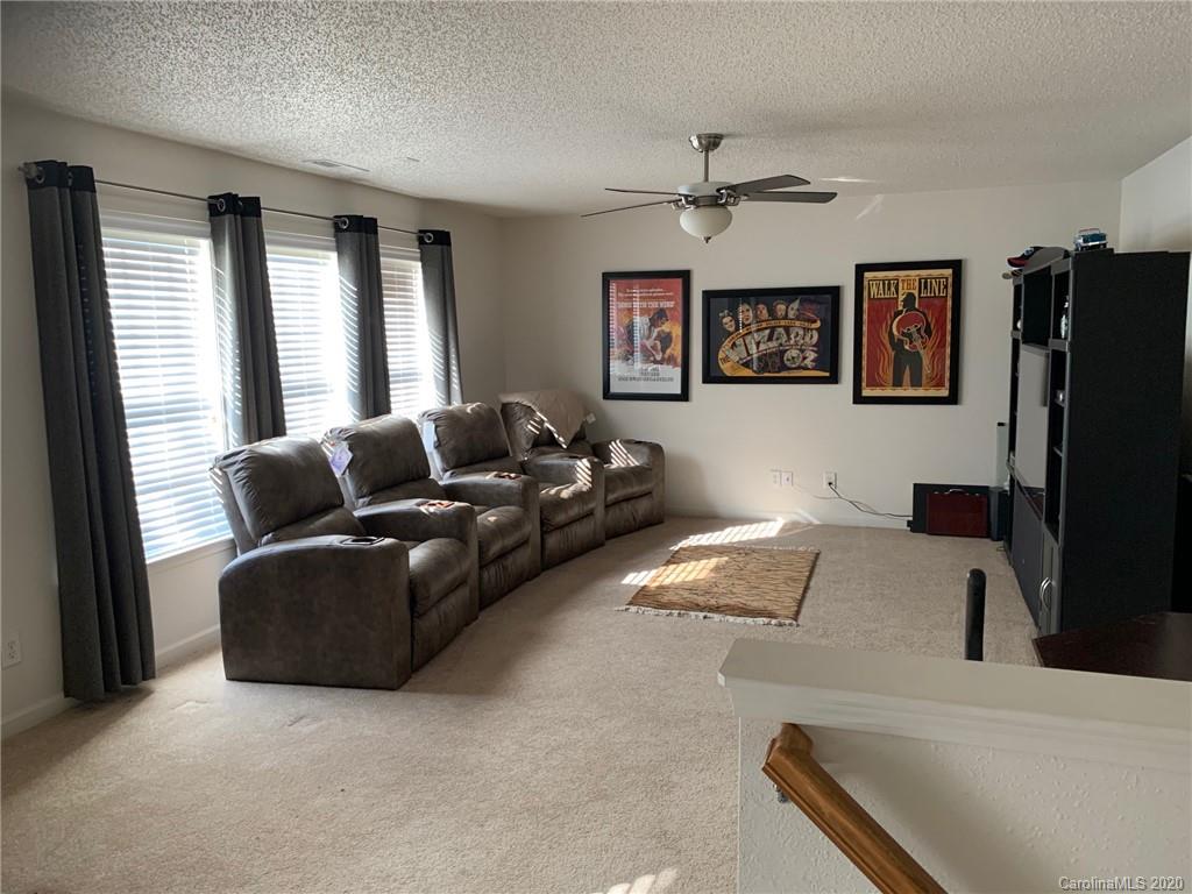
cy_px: 447
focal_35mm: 26
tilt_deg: -6.7
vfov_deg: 53.1
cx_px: 596
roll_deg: +1.4
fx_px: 895
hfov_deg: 67.3
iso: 125
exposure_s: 1/60
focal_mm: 4.25
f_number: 1.8
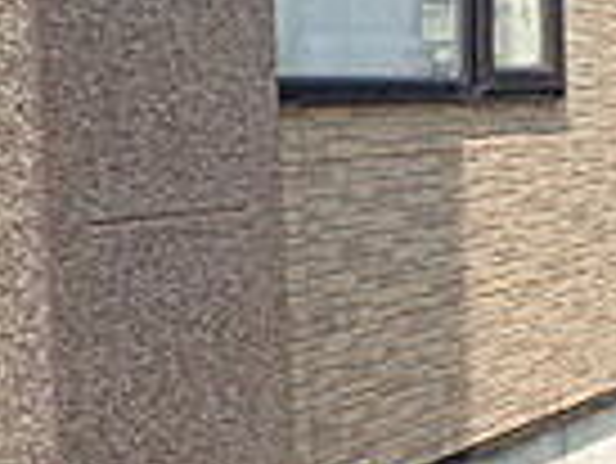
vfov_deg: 12.7
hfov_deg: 13.5
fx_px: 2084
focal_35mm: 117
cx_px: 1358
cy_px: 270
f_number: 2.8
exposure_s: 1/640
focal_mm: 4.5
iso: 100
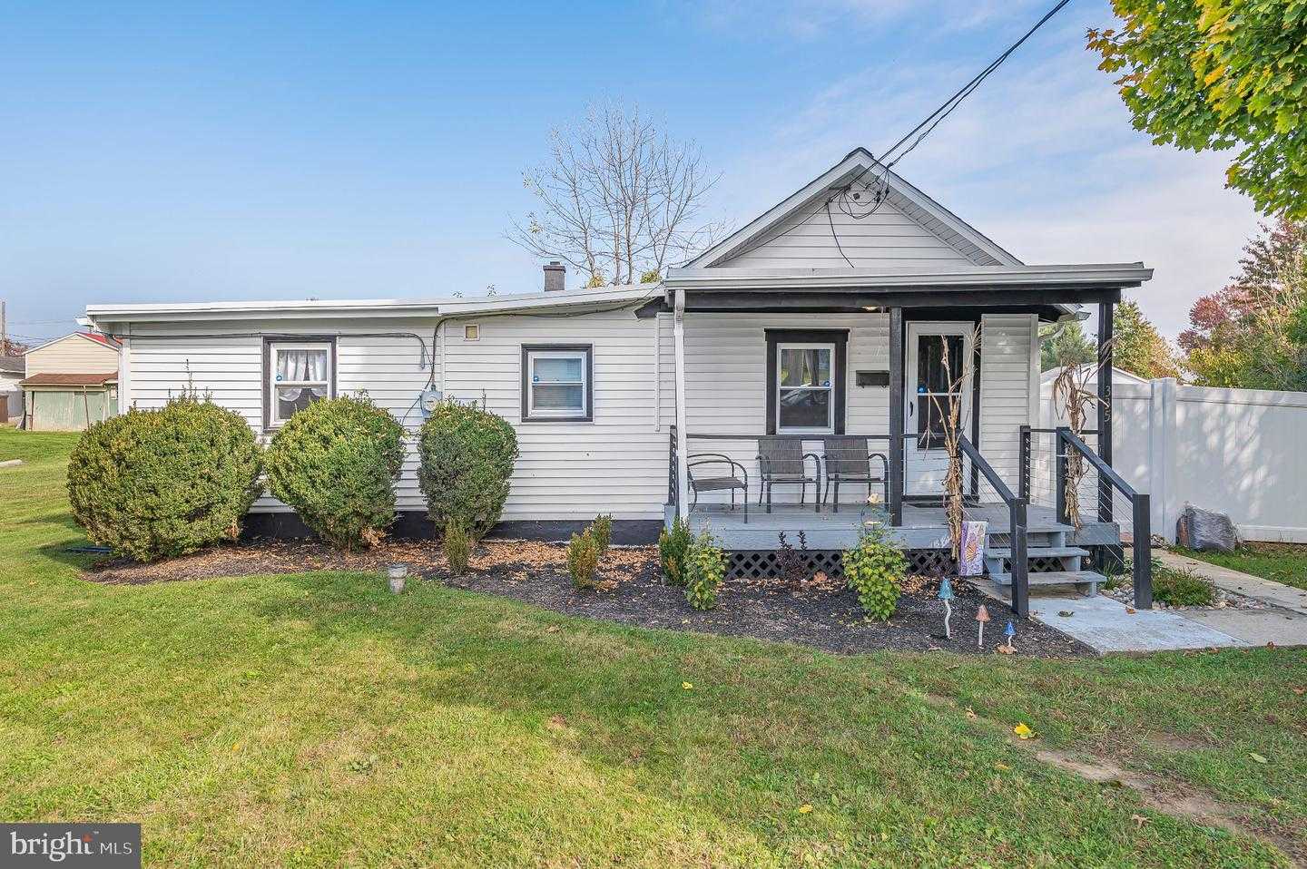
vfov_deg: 57.2
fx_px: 798
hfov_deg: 78.6
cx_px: 654
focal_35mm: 22
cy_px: 434
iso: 100
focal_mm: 22
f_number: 5.6
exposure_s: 1/320
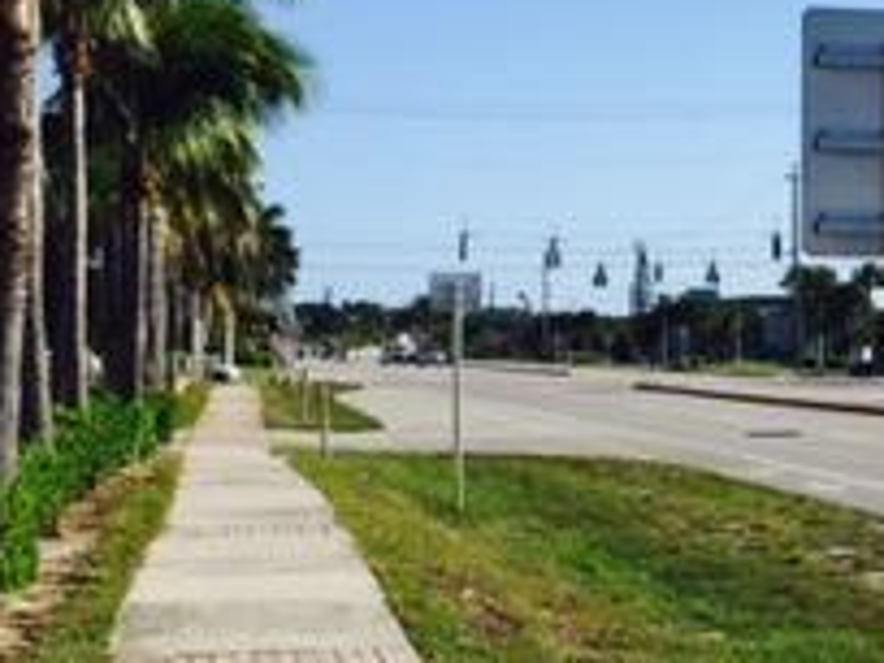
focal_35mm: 91
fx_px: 2324
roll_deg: -0.5
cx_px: 992
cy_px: 351
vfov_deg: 16.2
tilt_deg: +0.6
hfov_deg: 20.5
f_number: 2.2
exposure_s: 1/2326
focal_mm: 4.15
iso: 32
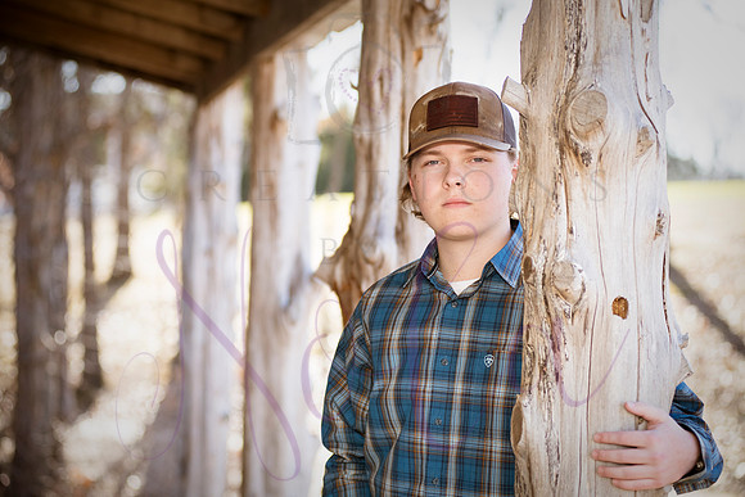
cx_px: 372
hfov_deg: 23.6
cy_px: 248
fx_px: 1780
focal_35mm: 86
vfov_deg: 15.9
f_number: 3.5
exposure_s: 1/800
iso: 800
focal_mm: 86
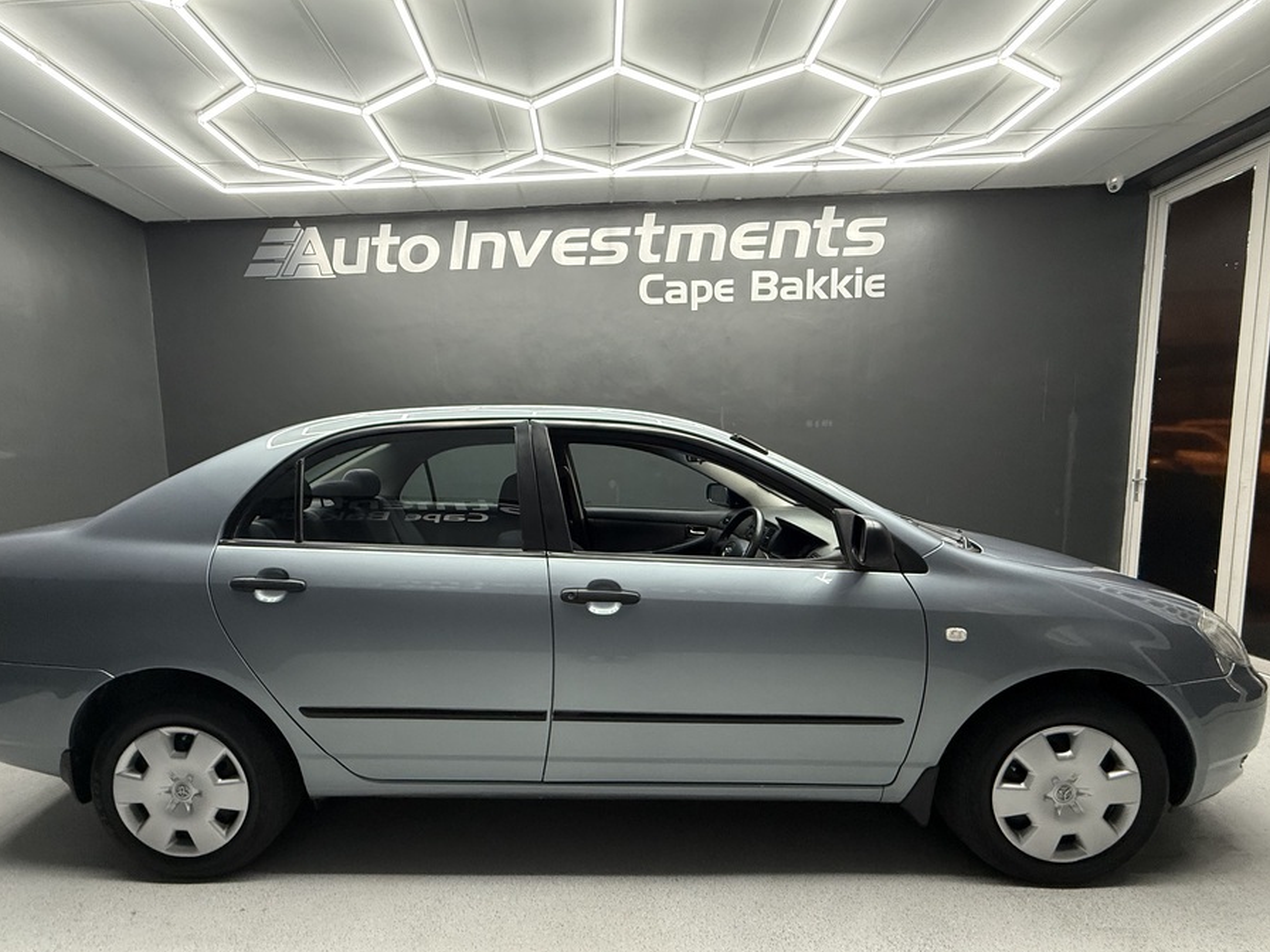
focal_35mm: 16
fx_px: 587
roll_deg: +1.5
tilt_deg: -5.3
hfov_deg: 94.3
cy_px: 520
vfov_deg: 77.9
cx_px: 584
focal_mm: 2.22
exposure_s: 1/100
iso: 320
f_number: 2.2
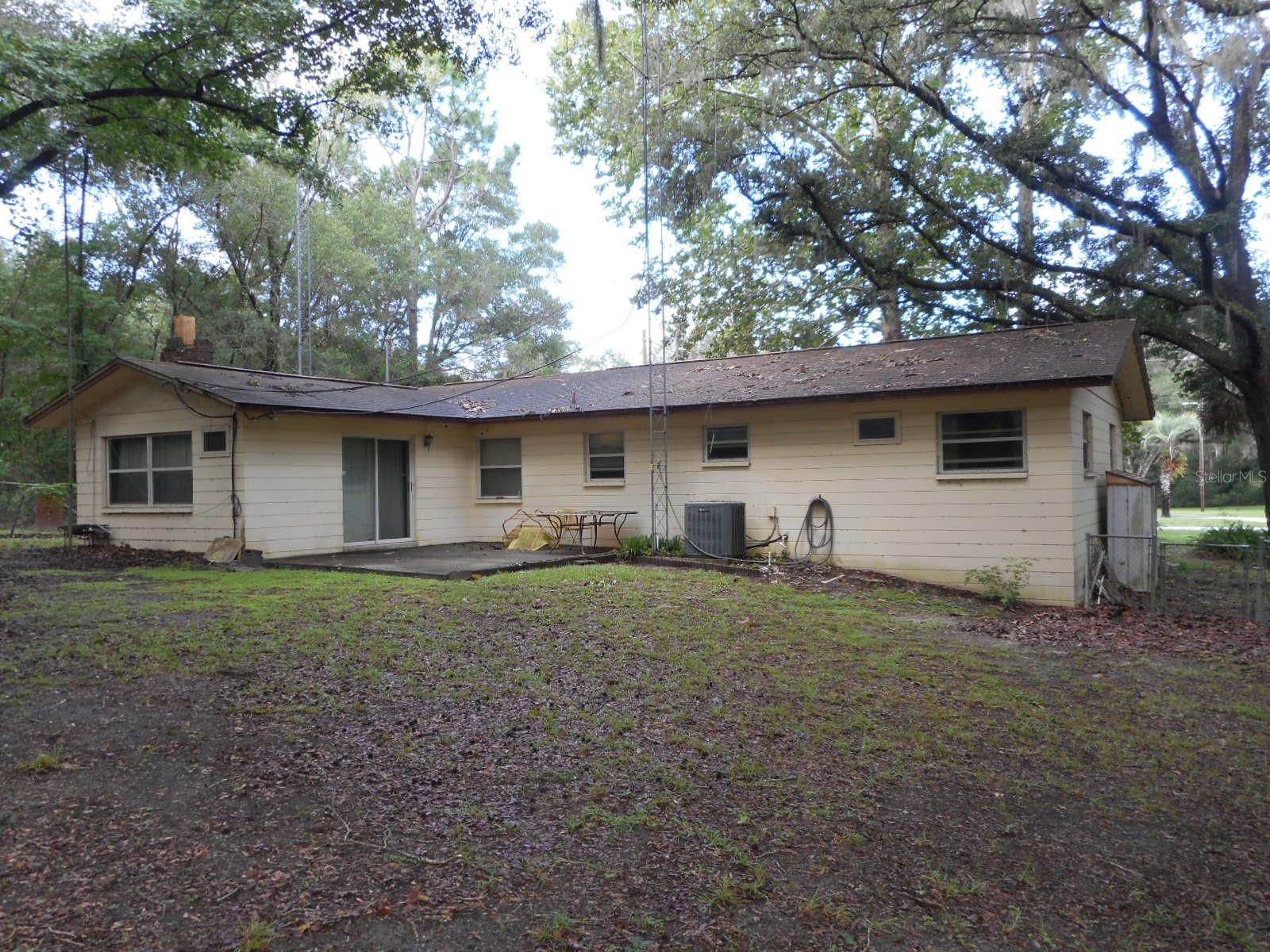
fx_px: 917
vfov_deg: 54.9
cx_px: 635
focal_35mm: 25
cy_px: 476
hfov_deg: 69.4
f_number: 3.7
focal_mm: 4.5
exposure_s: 1/40
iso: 80
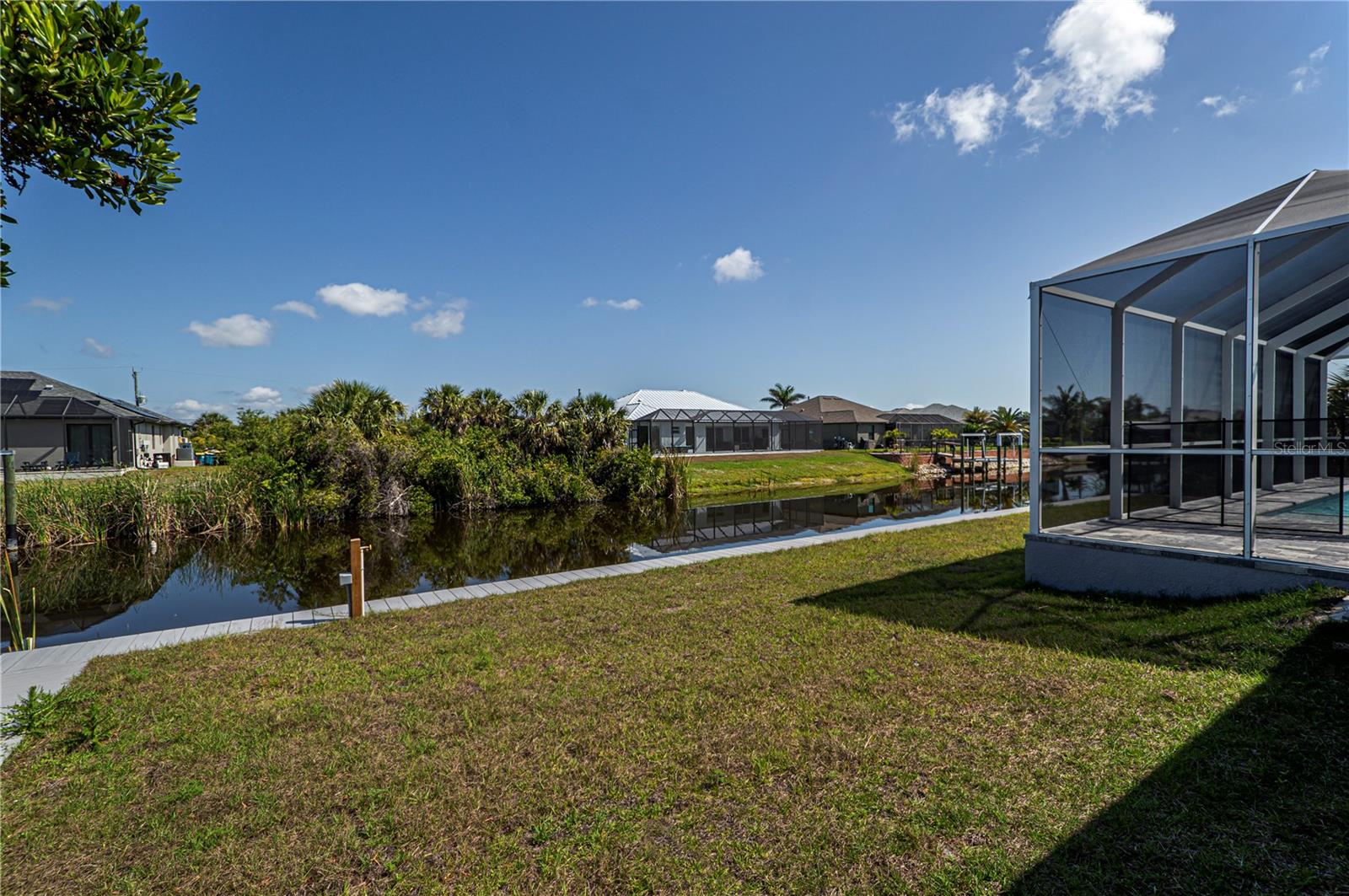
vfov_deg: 77.2
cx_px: 674
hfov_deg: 100.5
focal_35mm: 15
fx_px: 561
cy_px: 448
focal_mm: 10
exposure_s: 1/250
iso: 100
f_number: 8
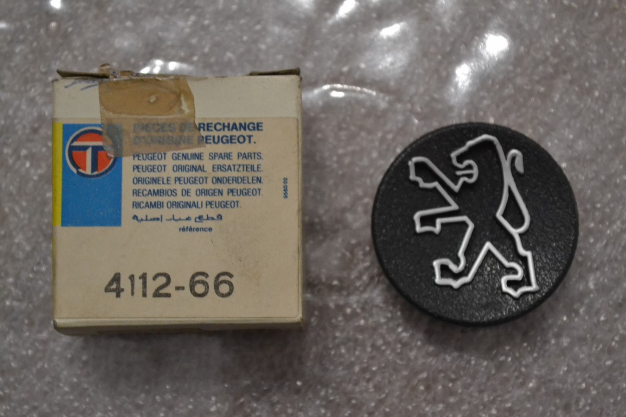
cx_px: 313
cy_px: 208
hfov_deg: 24.6
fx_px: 1434
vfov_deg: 16.6
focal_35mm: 82
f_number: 5.6
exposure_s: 1/50
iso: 3200
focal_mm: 55
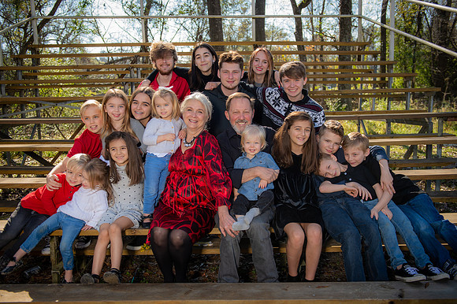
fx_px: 448
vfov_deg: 37.5
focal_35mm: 35
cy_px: 152
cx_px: 228
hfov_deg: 54.1
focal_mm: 34
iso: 50
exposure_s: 1/250
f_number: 4
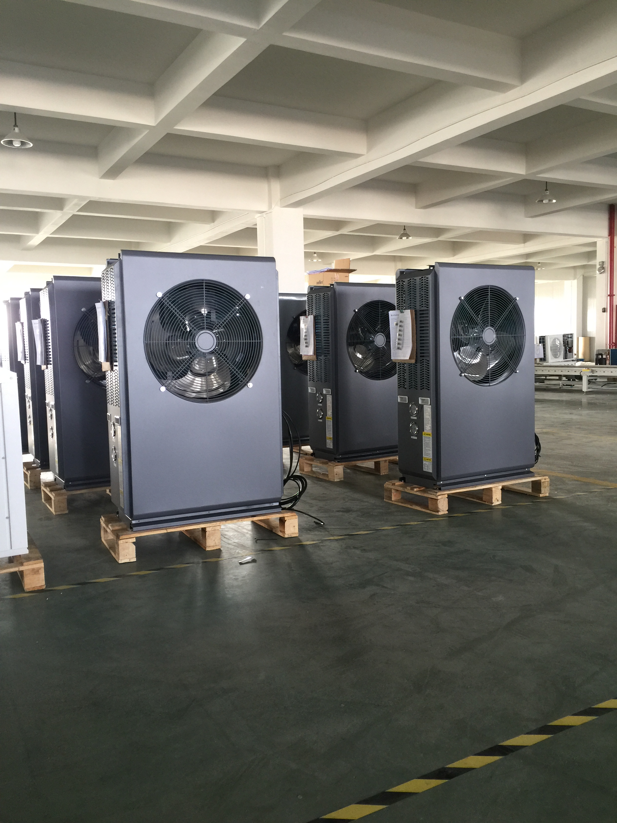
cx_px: 308
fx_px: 689
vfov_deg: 61.7
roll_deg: +1.7
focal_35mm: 29
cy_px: 412
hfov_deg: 48.2
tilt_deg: -2.6
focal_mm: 4.15
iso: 64
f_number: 2.2
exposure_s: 1/17
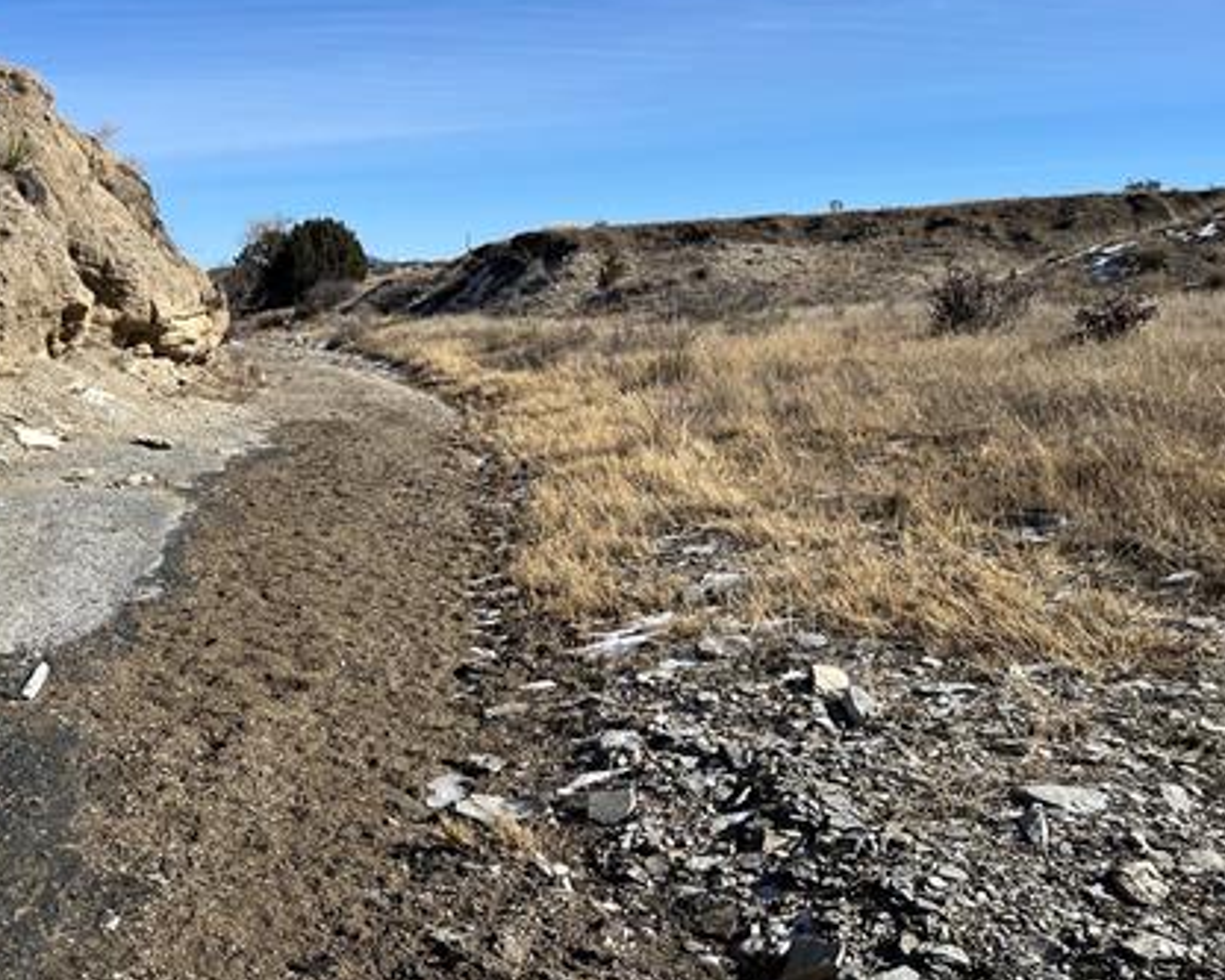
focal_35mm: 39
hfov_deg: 45.5
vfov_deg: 38.2
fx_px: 1414
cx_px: 339
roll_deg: +1.0
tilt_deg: -5.5
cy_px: 431
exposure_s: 1/5319
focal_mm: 5.1
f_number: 1.6
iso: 50
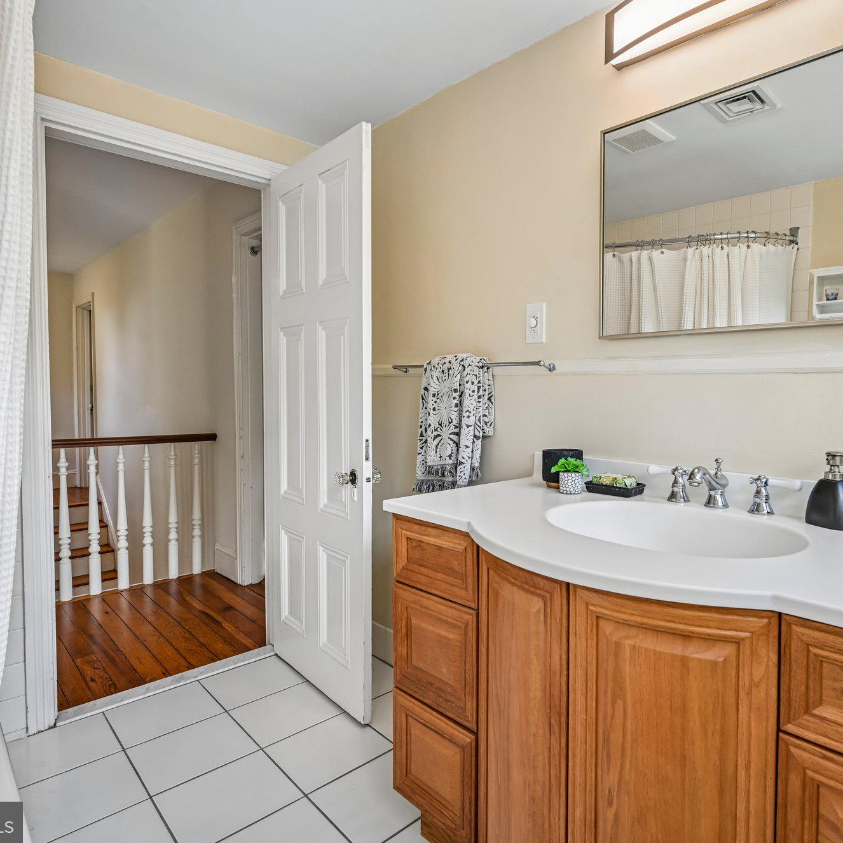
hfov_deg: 70.8
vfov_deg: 72.1
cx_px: 533
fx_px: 579
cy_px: 414
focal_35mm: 21
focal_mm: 16
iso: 800
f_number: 8
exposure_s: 1/250
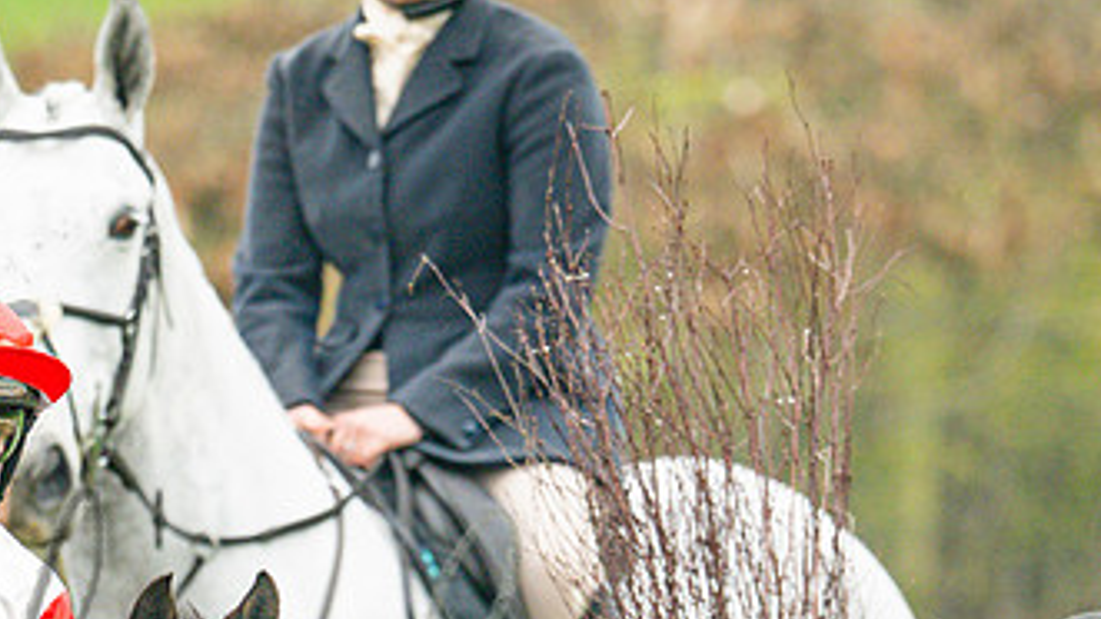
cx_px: 266
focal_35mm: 1573
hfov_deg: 1.4
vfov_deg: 0.8
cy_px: 775
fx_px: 45911
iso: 400
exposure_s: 1/500
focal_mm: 400
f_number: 4.5
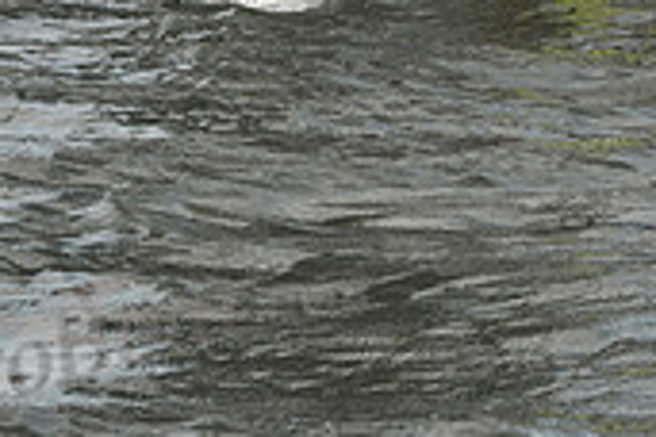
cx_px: 552
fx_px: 4337
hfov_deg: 8.6
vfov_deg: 5.7
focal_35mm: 238
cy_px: -293
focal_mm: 70
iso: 250
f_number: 9
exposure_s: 1/800
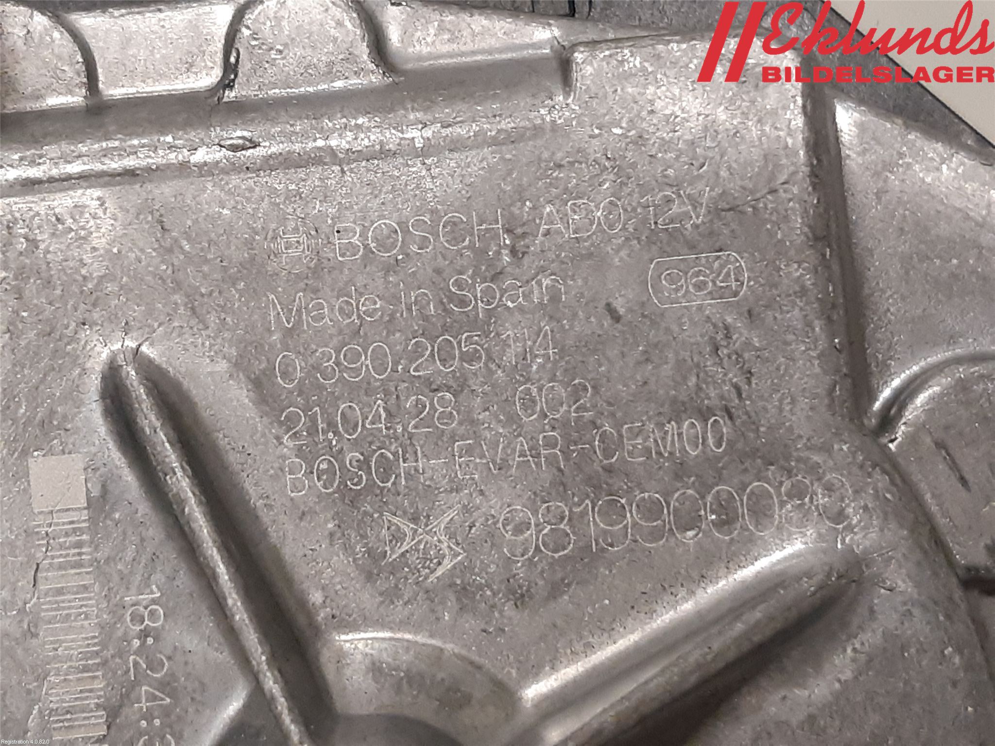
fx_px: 747
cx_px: 498
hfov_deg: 67.3
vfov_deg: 53.1
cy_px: 373
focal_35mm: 26
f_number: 1.7
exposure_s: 1/50
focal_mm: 3.93
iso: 200
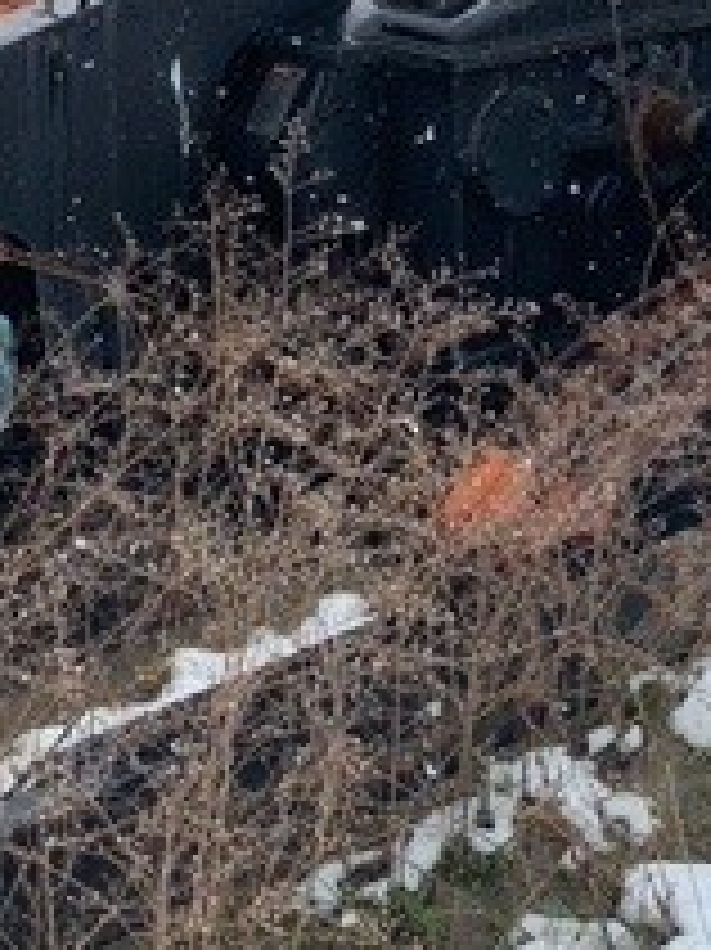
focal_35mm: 79
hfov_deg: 18.6
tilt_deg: -5.6
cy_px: -266
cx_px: 468
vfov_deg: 22.3
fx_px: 2166
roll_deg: -1.5
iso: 25
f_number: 1.8
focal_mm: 4.25
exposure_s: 1/2208
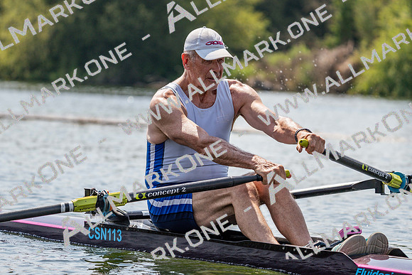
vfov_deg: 6.0
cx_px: 206
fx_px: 2633
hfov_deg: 8.9
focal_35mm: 230
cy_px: 138
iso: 200
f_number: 5.6
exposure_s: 1/1600
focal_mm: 230
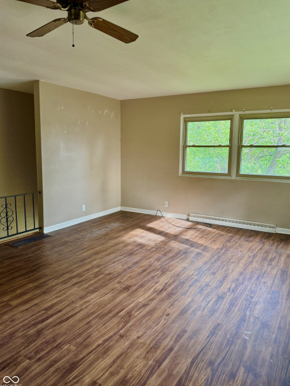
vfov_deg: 67.3
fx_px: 290
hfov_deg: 53.0
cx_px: 152
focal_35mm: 26
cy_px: 183
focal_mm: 6.76
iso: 200
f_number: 1.78
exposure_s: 1/112
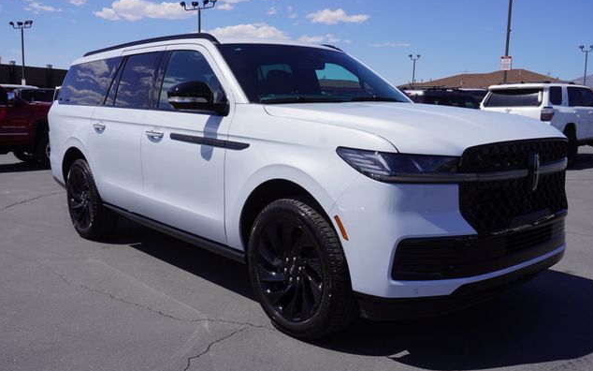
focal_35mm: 34
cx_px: 298
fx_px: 549
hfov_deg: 56.7
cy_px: 196
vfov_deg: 37.2
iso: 100
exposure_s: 1/250
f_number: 10
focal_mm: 22
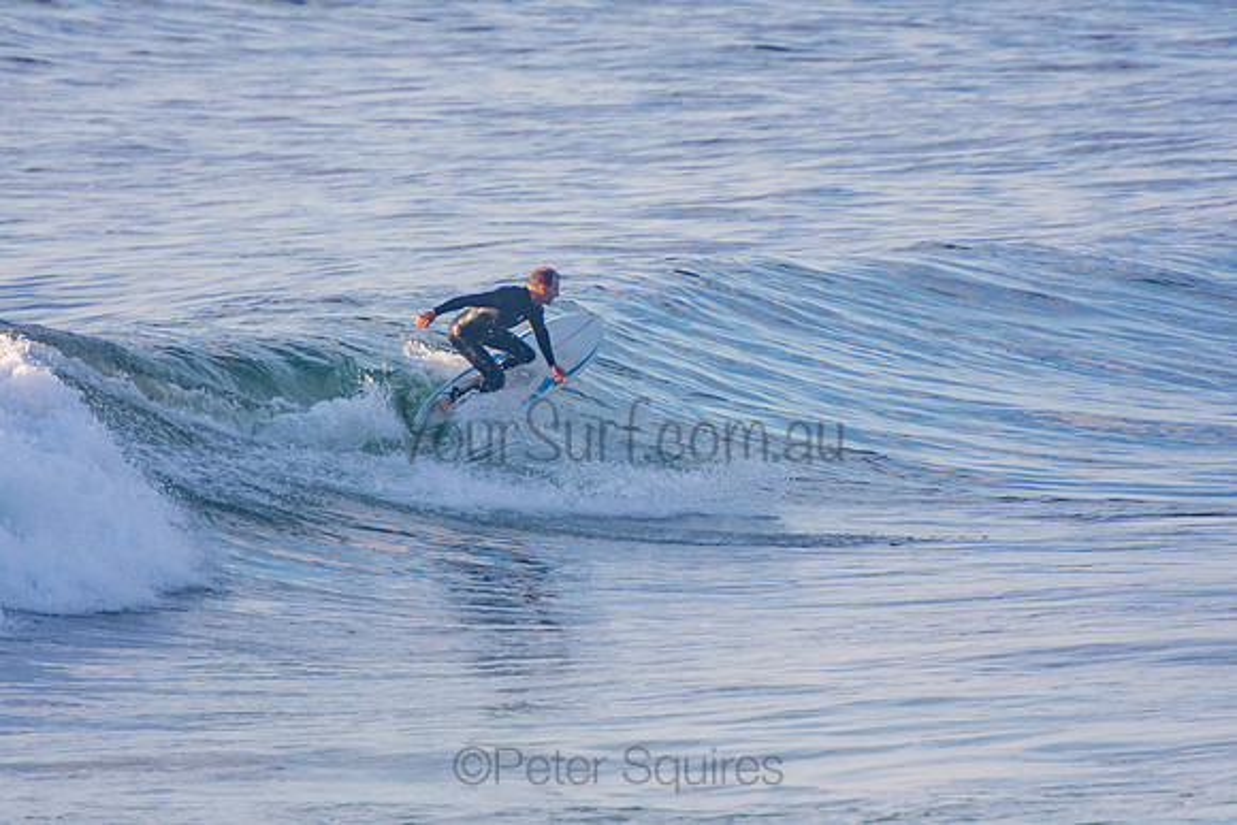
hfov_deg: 3.3
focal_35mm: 621
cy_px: 412
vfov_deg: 2.2
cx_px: 618
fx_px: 21354
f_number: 5.6
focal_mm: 400
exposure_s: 1/1250
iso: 360
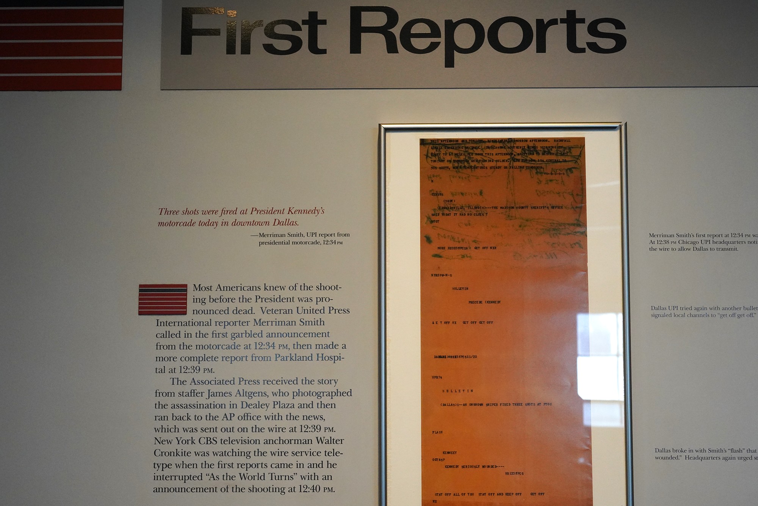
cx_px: 379
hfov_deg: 48.5
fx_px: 842
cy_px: 253
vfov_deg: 33.4
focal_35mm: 40
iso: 5000
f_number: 7.1
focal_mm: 40
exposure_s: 1/100
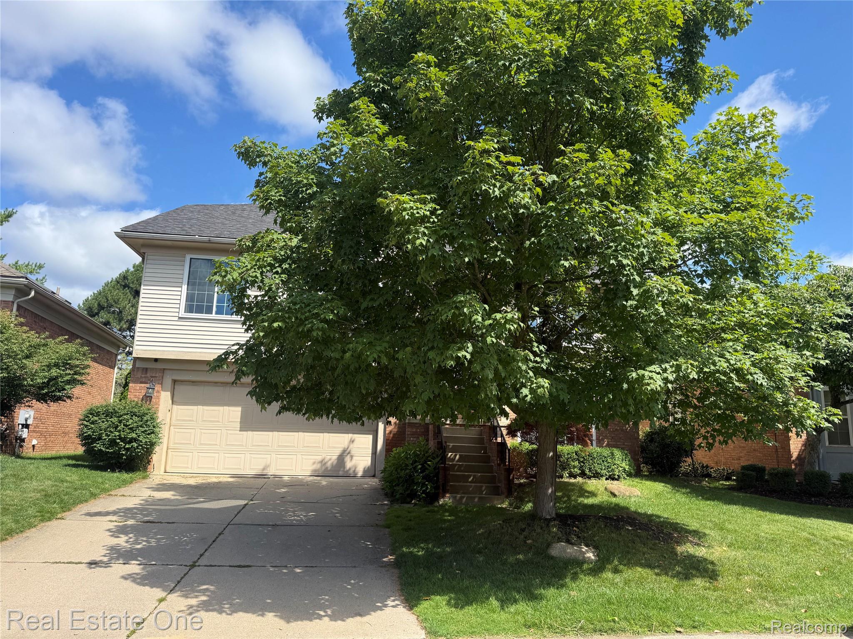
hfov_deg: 71.6
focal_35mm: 24
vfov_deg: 56.8
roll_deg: -1.3
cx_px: 426
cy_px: 320
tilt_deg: +11.7
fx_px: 591
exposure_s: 1/2000
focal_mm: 6.76
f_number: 1.78
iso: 80
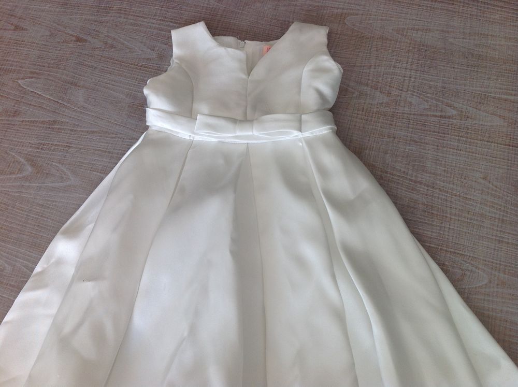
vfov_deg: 40.6
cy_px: 194
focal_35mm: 35
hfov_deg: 52.7
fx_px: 523
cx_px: 259
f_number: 2.4
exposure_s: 1/222
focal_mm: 4.28
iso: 50
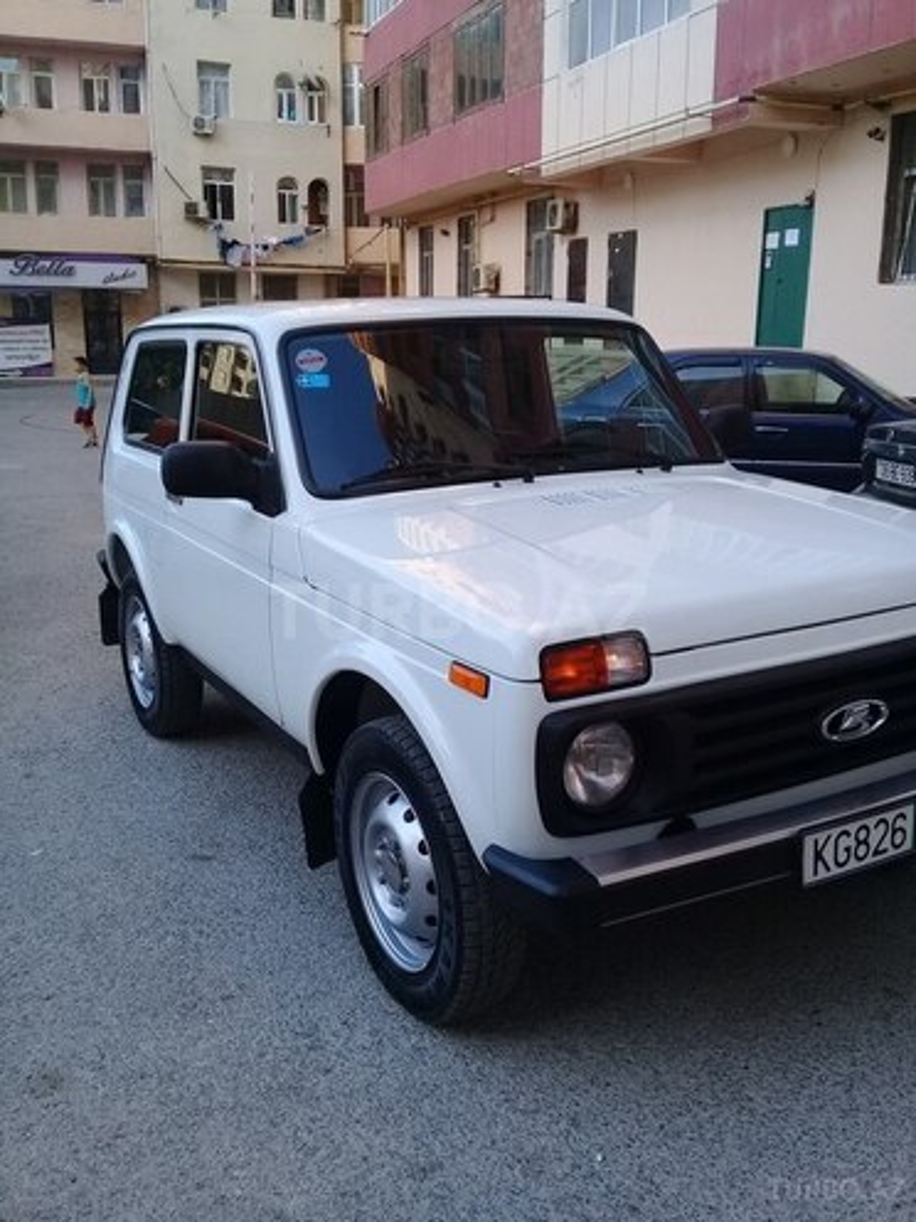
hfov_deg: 45.4
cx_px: 458
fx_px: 1094
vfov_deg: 58.4
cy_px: 611
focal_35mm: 31
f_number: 2.2
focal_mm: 3.3
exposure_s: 1/280
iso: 50
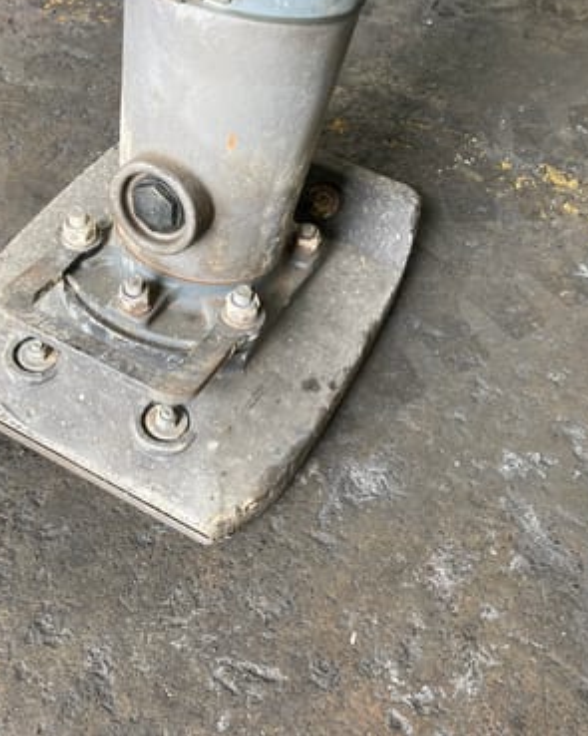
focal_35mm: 37
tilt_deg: -56.6
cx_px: 219
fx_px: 805
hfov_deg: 39.8
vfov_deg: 49.1
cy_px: 364
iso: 80
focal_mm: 3.99
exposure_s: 1/116
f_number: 1.8
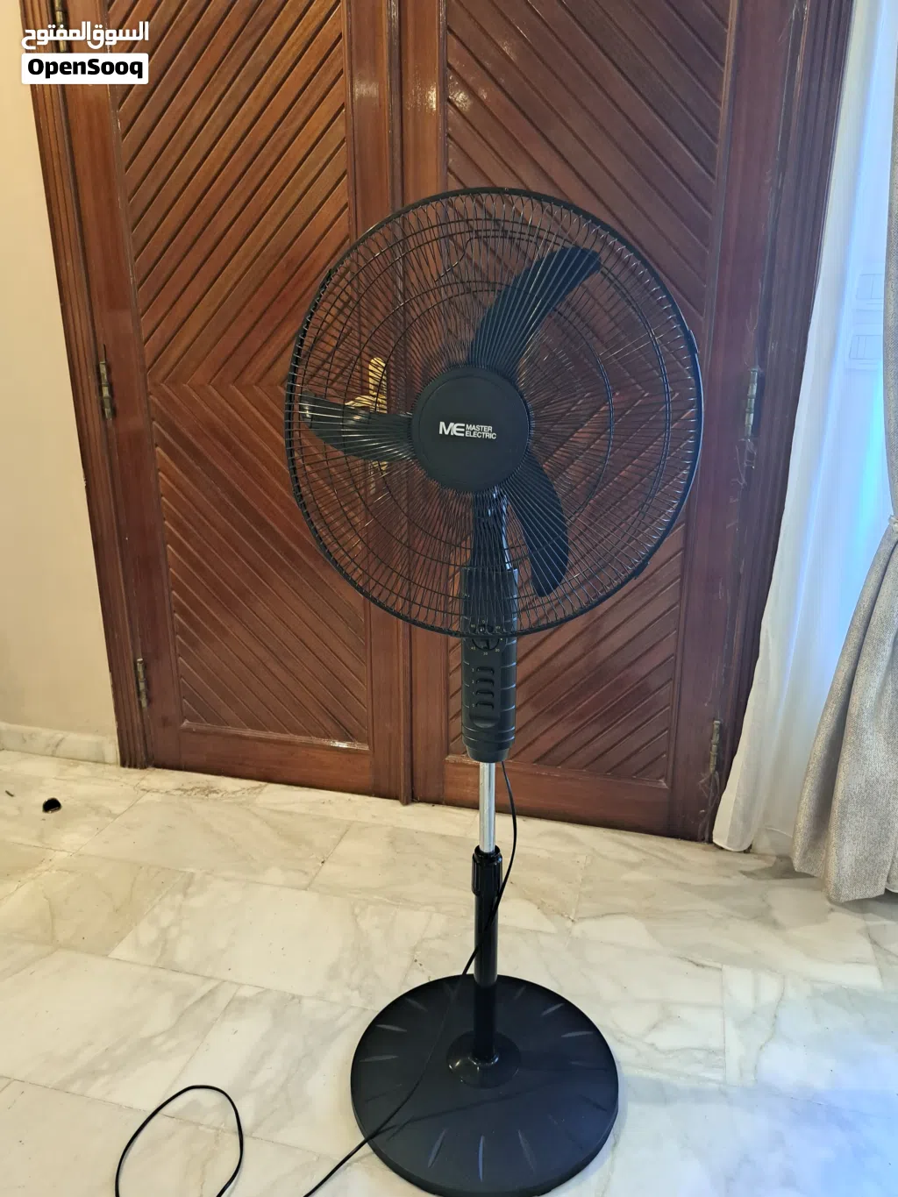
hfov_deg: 56.8
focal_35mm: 24
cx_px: 449
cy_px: 598
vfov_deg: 71.6
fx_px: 830
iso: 400
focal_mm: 5.23
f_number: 1.8
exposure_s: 1/25
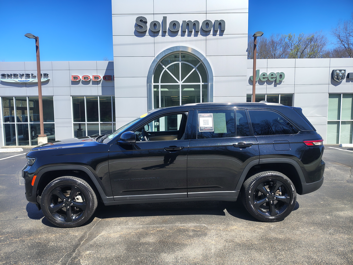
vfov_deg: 56.8
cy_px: 132
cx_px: 176
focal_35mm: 24
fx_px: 245
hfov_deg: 71.6
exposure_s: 1/988
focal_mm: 5.56
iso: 100
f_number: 1.8
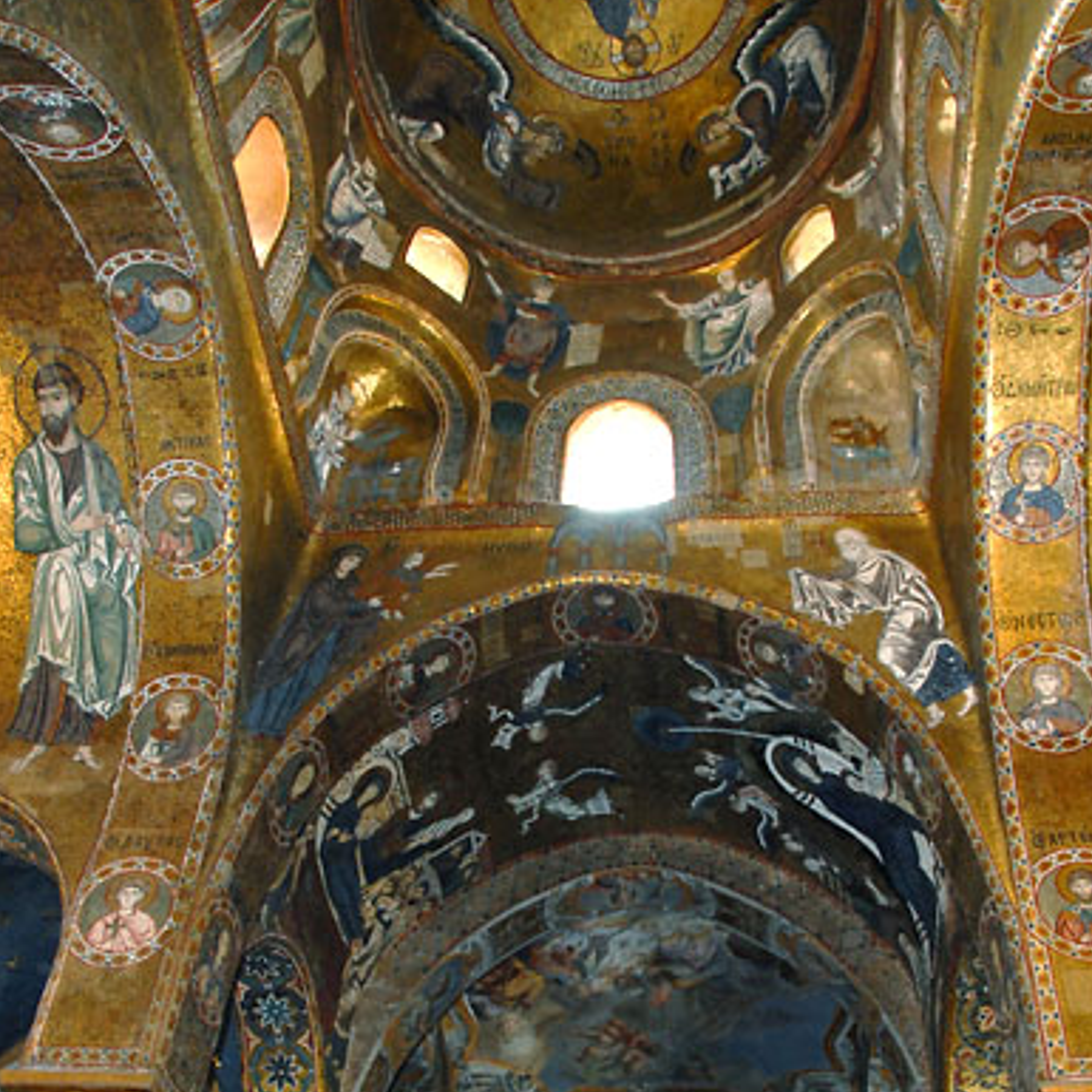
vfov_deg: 44.1
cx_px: 580
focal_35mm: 37
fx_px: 1321
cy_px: 746
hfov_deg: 44.9
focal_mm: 18
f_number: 4.5
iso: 400
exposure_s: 1/60
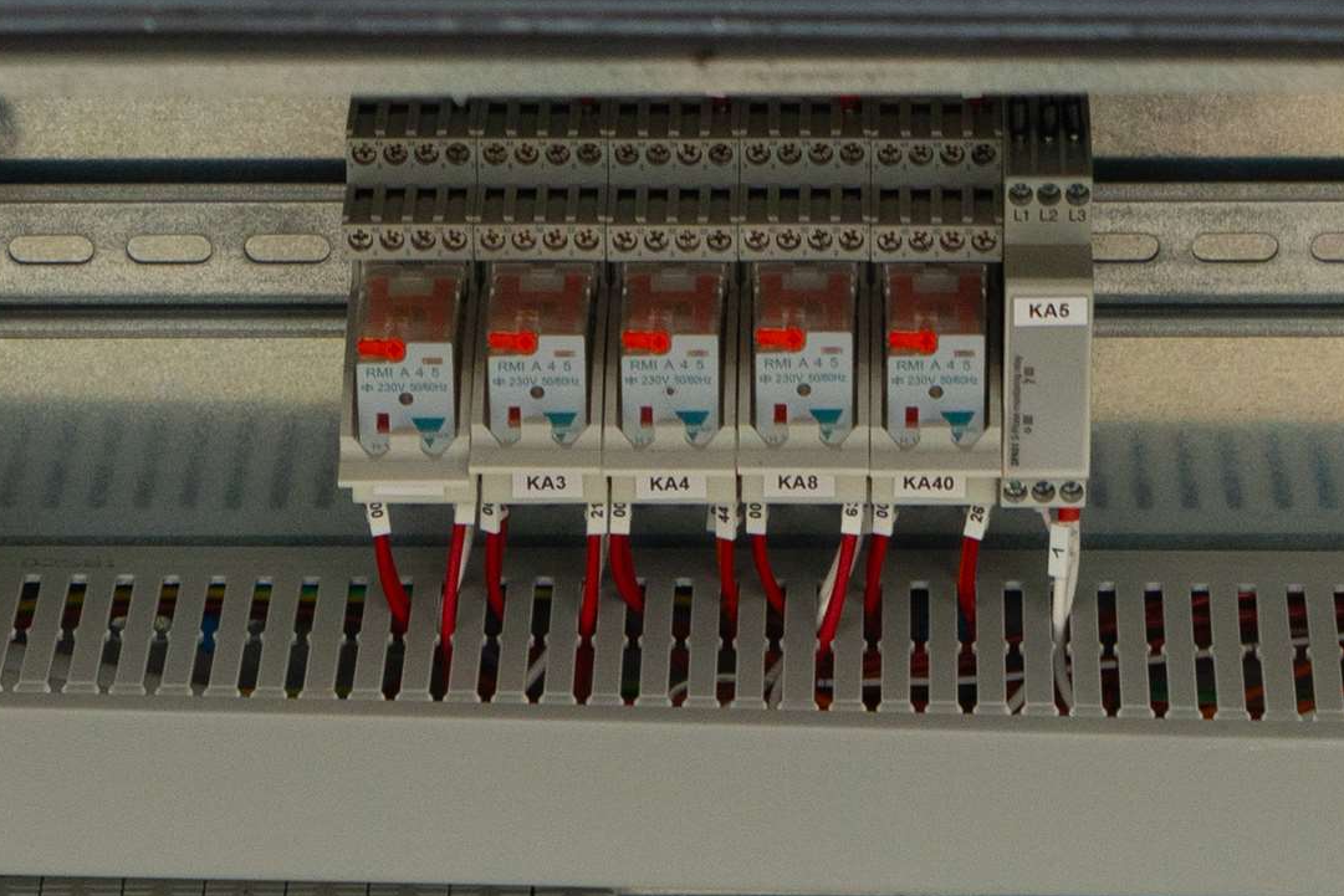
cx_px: 677
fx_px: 6496
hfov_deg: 11.8
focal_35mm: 174
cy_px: 1241
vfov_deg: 7.8
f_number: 4
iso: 1000
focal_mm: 46
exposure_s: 1/125
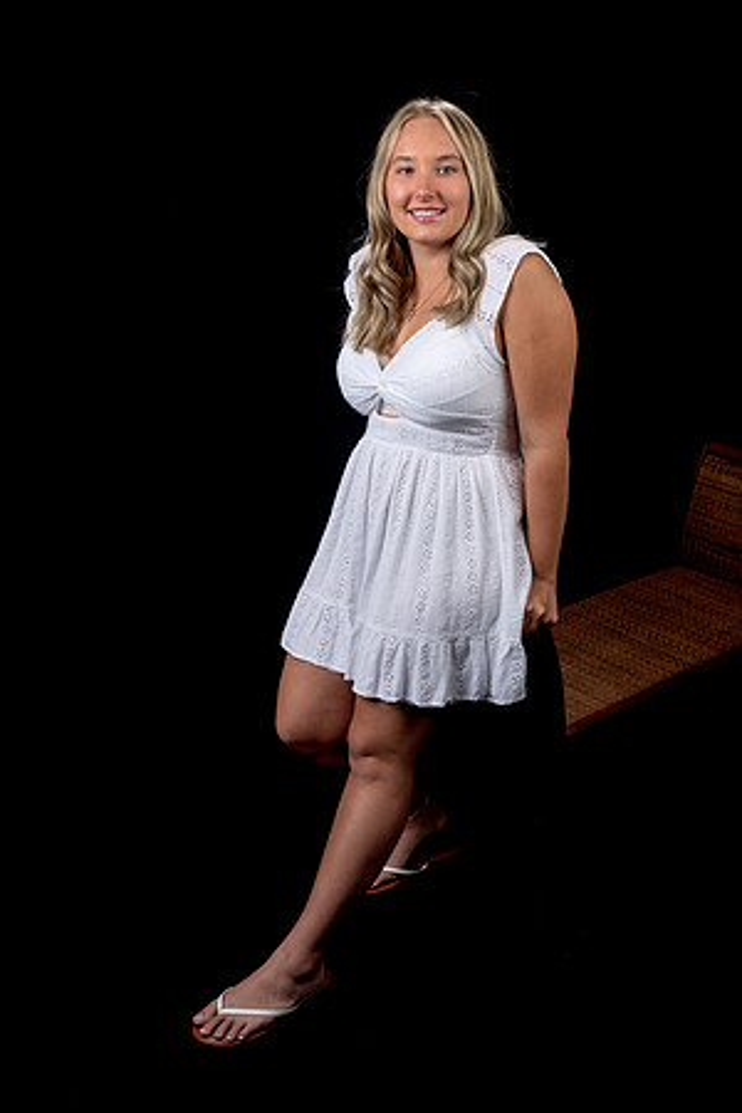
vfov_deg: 54.4
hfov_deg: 37.9
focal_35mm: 35
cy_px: 556
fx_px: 1082
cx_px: 371
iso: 100
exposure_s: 1/160
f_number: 5.6
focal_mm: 35
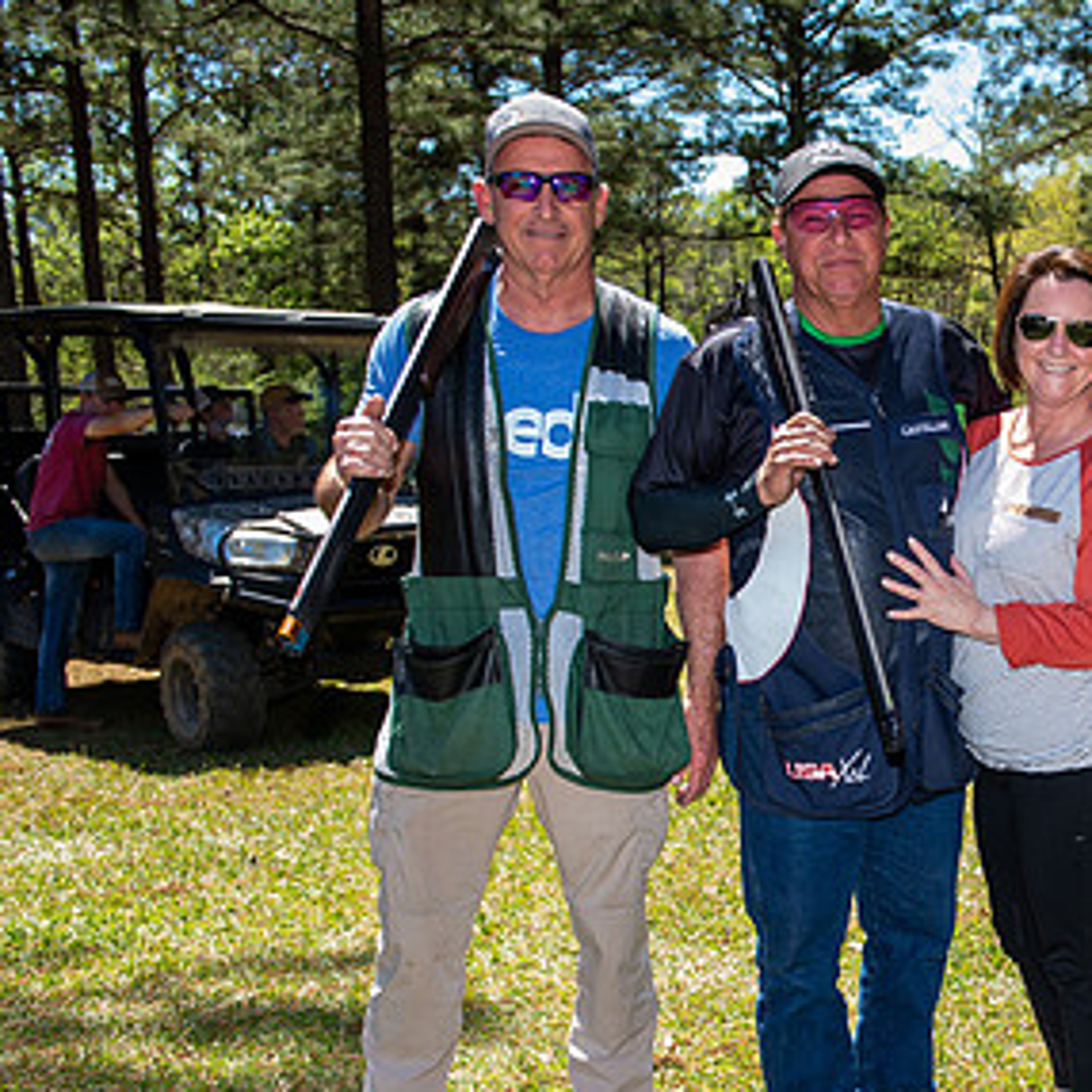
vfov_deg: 33.8
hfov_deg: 32.0
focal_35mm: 50
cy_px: 687
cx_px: 1023
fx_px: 1785
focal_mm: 29
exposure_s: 1/160
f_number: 4.5
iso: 50
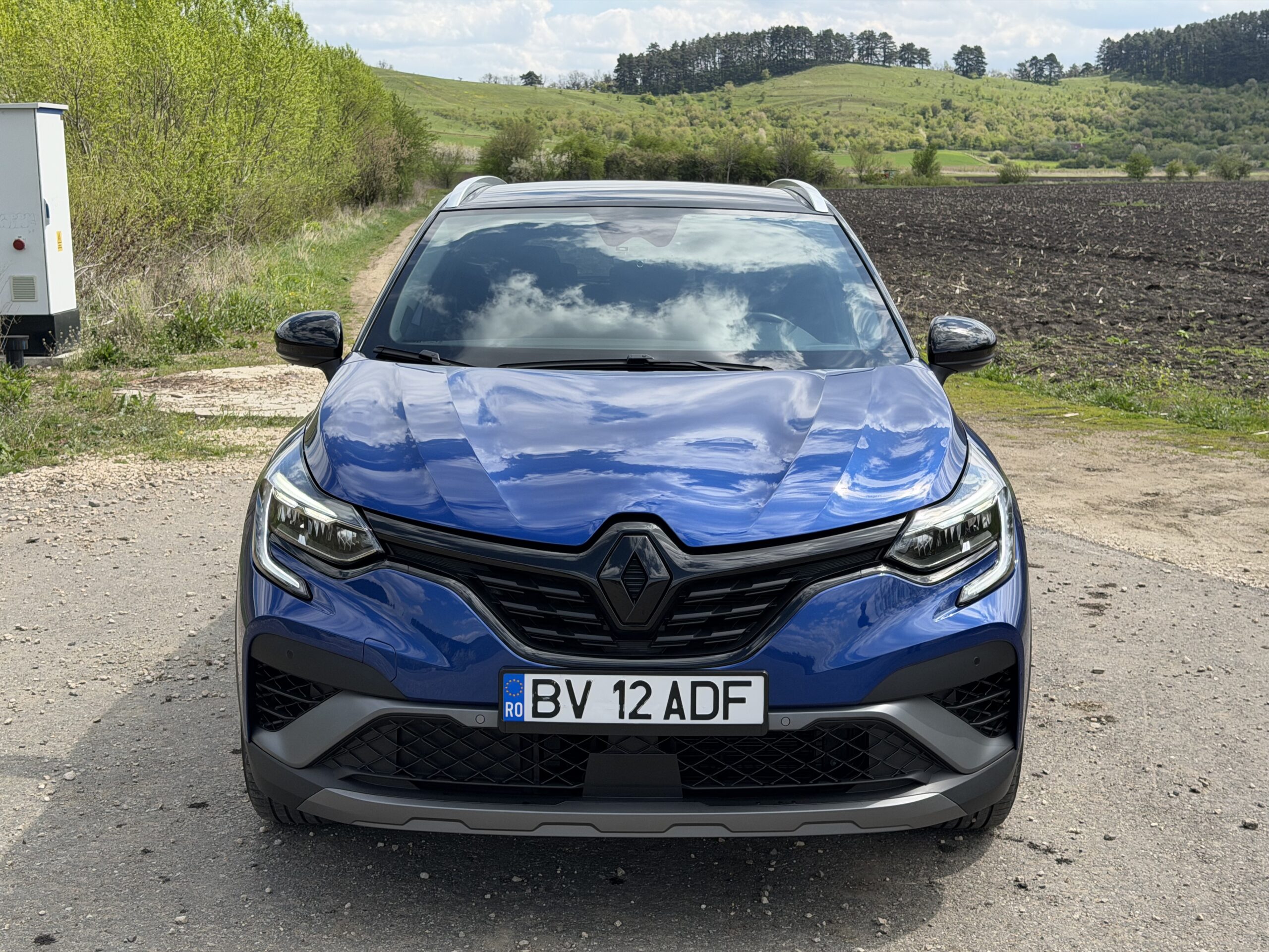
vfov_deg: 30.3
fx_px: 1760
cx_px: 634
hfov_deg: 39.7
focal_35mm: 48
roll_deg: +0.7
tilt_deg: -9.8
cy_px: 476
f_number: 1.78
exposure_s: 1/3378
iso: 80
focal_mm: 6.76
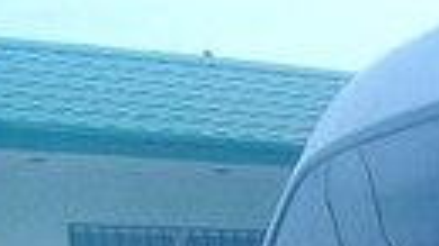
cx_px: 1067
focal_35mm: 171
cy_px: 689
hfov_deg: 10.7
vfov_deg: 6.6
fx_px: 1990
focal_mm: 3.3
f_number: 2.2
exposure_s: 1/868
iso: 64
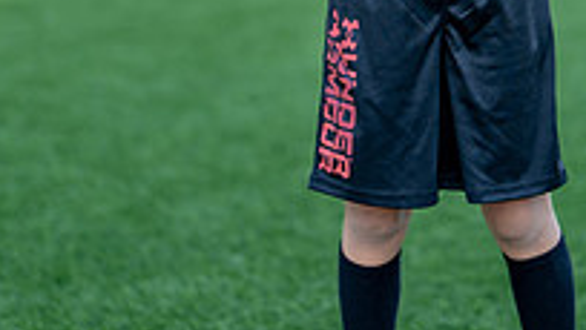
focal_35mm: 169
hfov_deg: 12.7
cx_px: 443
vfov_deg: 7.2
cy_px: -28
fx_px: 2627
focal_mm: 50
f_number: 1.2
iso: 100
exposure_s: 1/1250
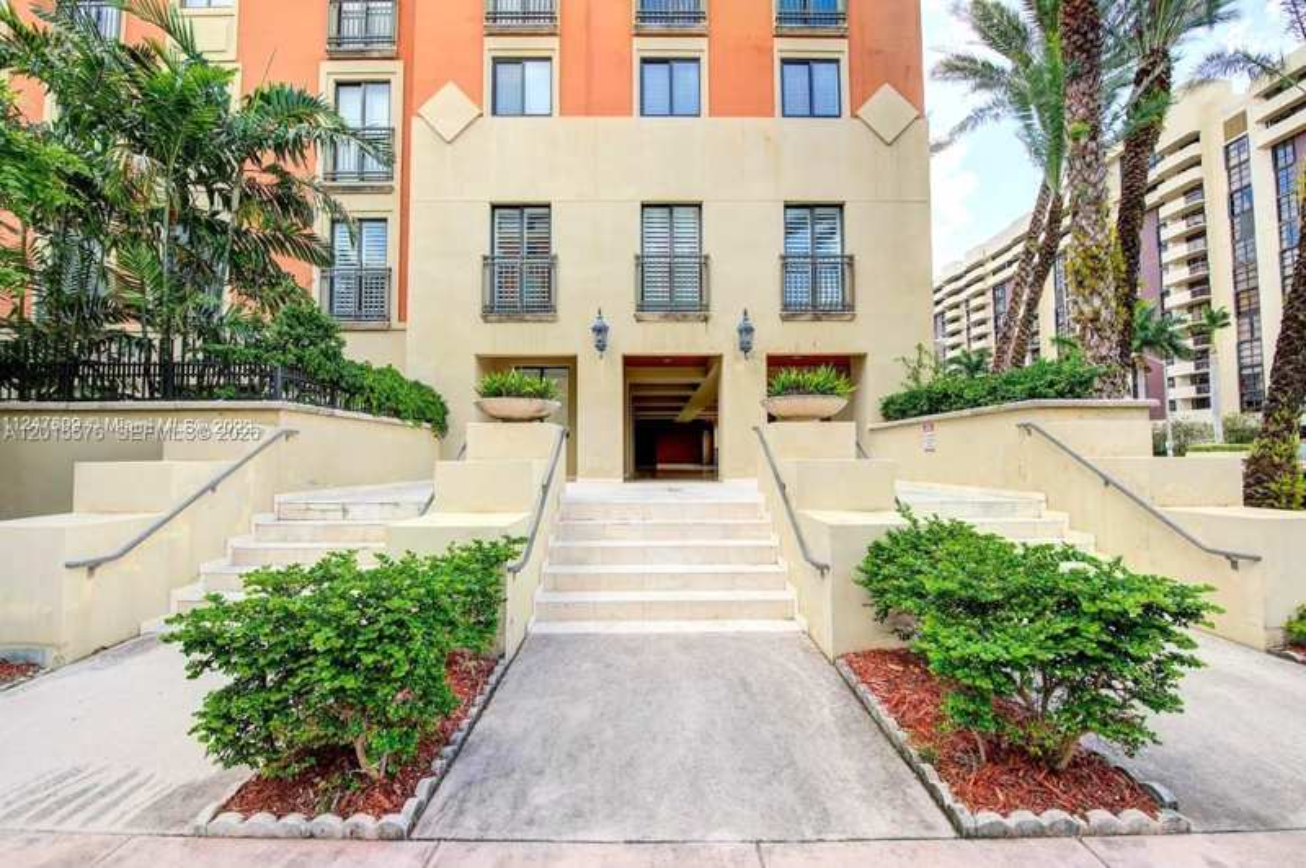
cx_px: 653
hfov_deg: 104.3
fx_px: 507
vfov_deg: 81.1
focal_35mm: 14
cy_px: 434
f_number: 14
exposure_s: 1/40
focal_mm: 14
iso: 100
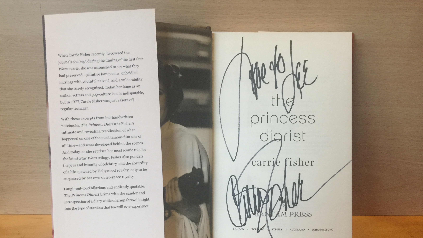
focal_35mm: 32
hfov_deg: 61.0
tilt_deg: -19.3
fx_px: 359
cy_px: 150
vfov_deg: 36.5
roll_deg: -1.1
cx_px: 209
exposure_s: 1/10
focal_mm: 4.15
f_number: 2.2
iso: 100
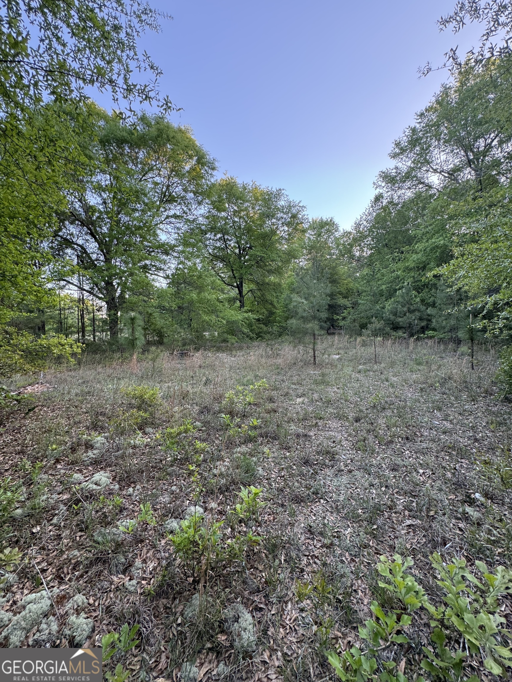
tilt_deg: -4.1
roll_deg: +1.7
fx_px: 276
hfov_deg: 85.7
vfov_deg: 102.1
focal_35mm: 14
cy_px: 341
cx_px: 256
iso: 125
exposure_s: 1/99
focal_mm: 2.22
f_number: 2.2
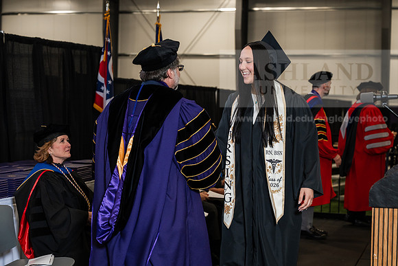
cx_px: 199
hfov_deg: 28.8
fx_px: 774
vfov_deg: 19.5
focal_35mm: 70
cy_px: 133
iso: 1250
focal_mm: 70
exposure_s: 1/200
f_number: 4.5
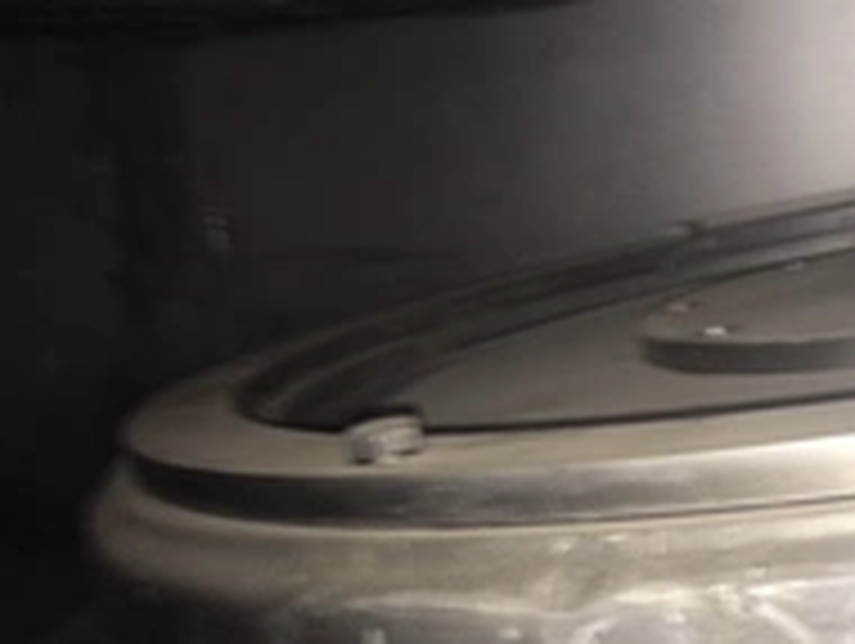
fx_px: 1509
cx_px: 738
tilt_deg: -6.3
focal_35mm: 61
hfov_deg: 30.5
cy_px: 315
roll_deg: +7.7
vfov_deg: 24.1
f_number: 2.2
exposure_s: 1/19
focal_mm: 4.15
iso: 25
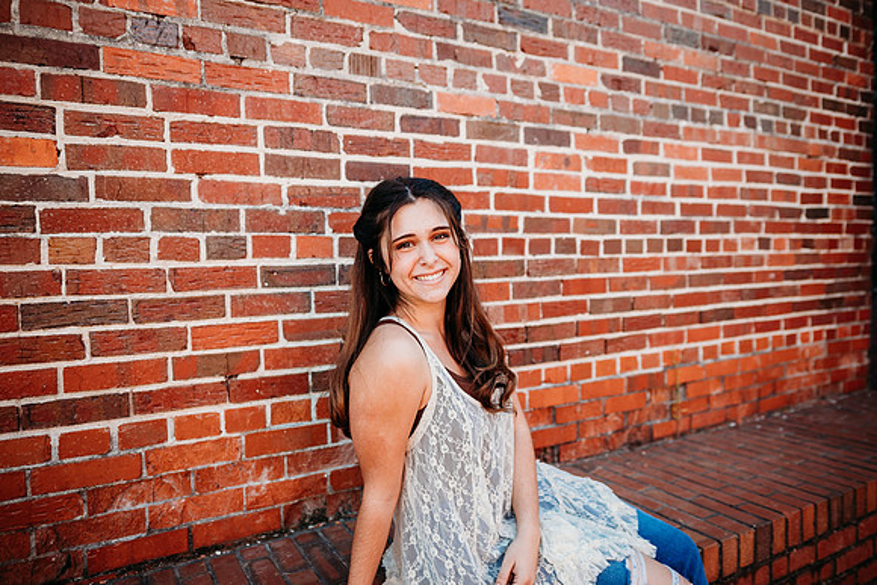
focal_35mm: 24
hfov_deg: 73.7
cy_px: 292
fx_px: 585
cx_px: 438
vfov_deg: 53.2
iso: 100
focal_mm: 24
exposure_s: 1/400
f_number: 2.2
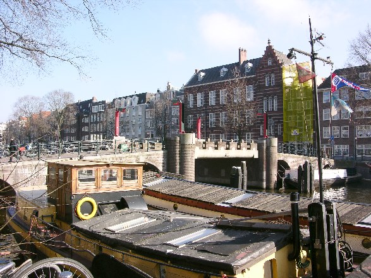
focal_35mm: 35
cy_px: 139
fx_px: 375
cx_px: 186
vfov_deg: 40.7
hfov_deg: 52.6
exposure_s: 1/87.9
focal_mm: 8.9
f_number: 7.1
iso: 50
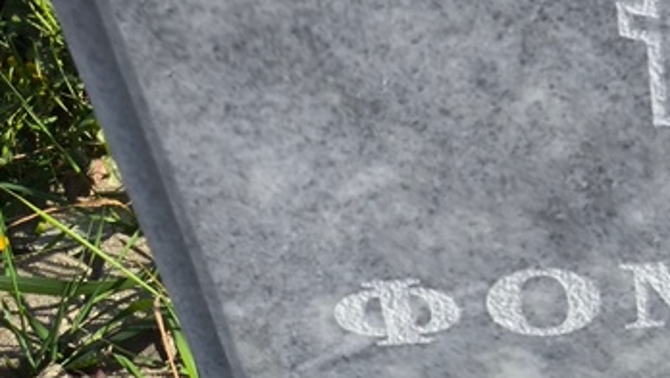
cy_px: 407
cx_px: 723
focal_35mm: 125
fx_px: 2221
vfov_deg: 9.6
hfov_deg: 16.7
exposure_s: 1/737
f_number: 1.7
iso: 50
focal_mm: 4.71
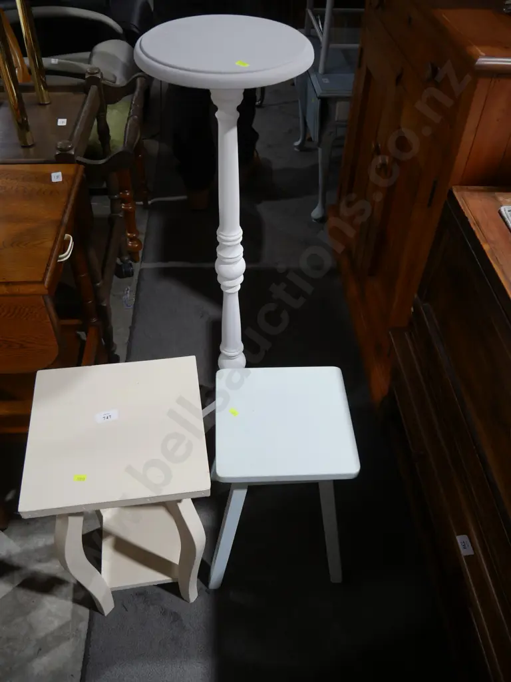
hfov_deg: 49.7
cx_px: 256
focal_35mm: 28
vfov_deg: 63.4
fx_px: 551
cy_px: 341
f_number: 3.5
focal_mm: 14
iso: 320
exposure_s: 1/60
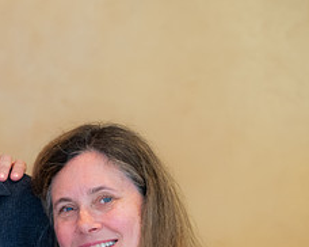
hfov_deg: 9.4
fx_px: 1855
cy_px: 241
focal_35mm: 203
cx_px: -77
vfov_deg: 7.6
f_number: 4
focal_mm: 75
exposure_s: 1/125
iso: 2000
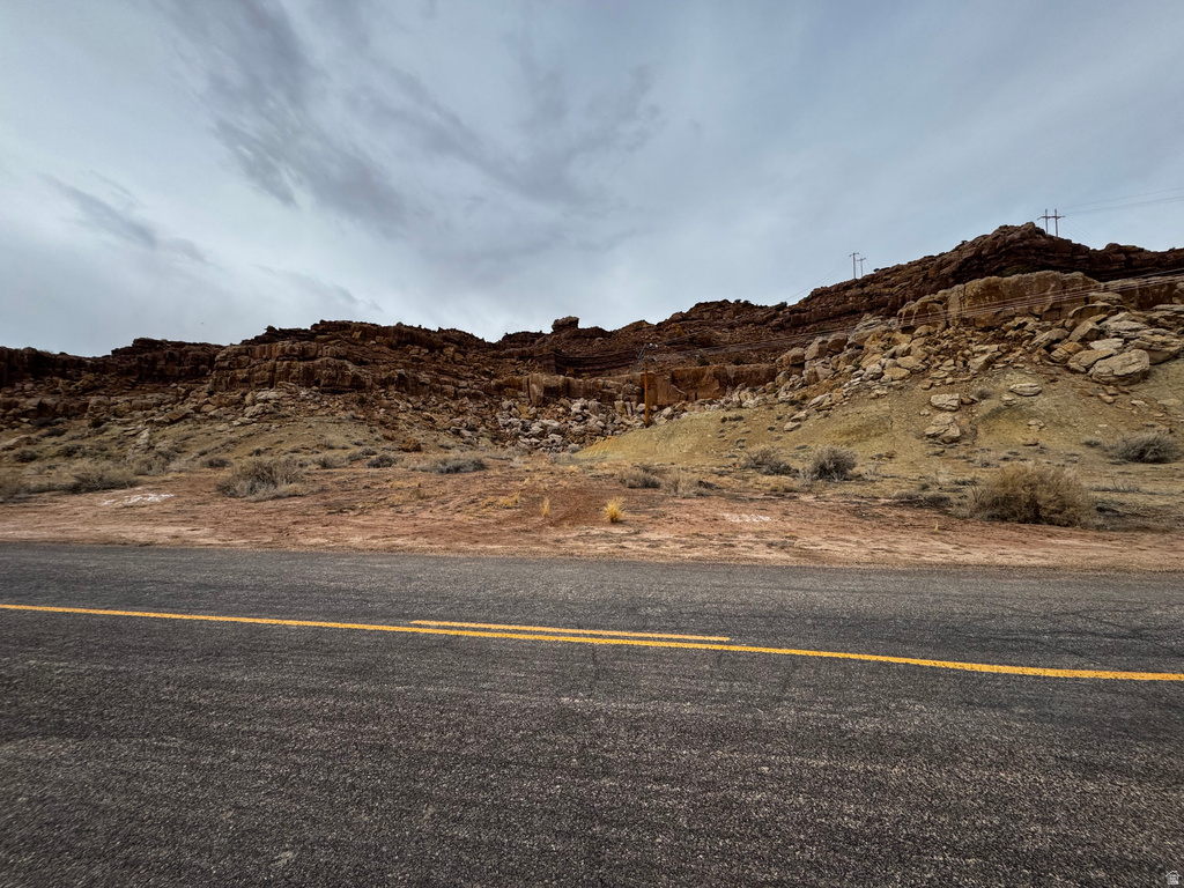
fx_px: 479
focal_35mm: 14
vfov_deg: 85.7
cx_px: 592
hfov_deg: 102.1
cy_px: 444
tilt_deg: +2.1
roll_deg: +0.6
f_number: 2.2
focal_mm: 2.22
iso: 50
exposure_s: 1/1370
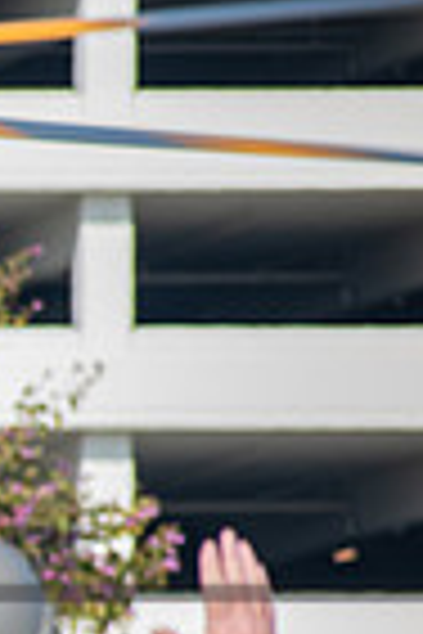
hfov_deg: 1.5
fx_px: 15808
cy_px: 699
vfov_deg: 2.3
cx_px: -850
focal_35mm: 897
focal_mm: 145
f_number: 4.8
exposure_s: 1/400
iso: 100
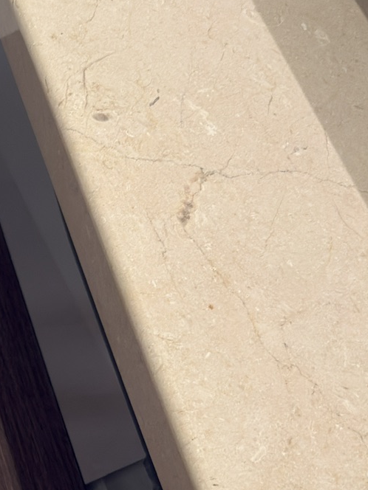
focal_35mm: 74
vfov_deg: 25.1
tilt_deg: -57.4
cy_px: 489
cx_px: -185
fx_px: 1049
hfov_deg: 17.8
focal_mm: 6.76
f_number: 1.78
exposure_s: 1/51
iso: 160
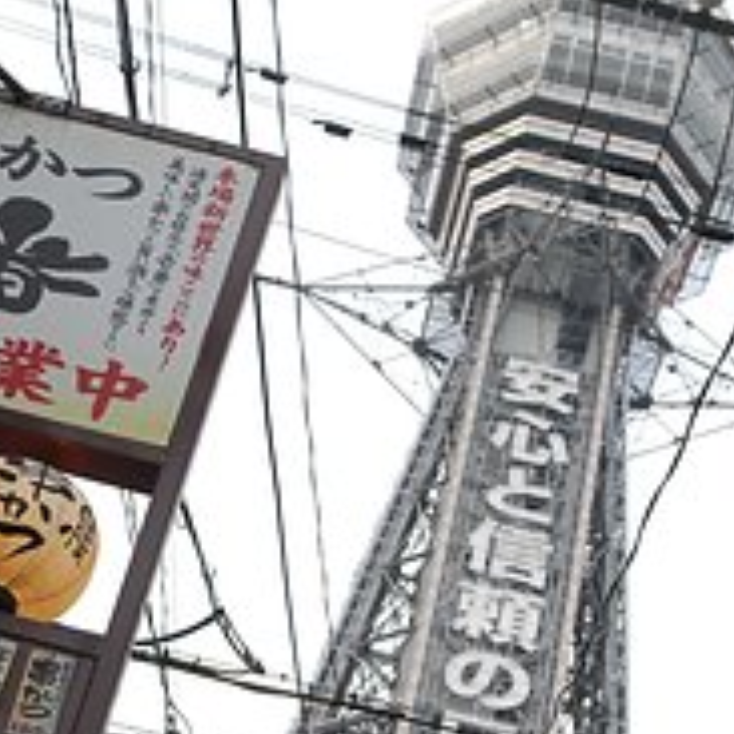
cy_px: 549
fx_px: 2231
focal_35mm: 93
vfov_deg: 18.6
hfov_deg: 18.5
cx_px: 156
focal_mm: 26
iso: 400
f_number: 5
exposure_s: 1/400
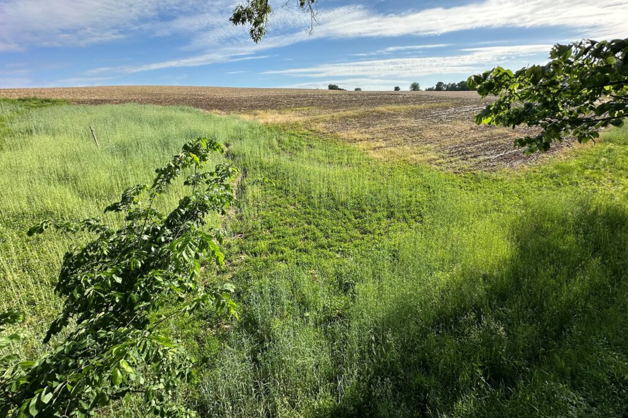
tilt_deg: -14.3
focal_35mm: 15
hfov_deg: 100.4
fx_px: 262
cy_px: 177
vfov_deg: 76.8
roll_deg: +1.5
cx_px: 317
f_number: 2.2
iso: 40
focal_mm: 2.22
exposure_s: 1/1062
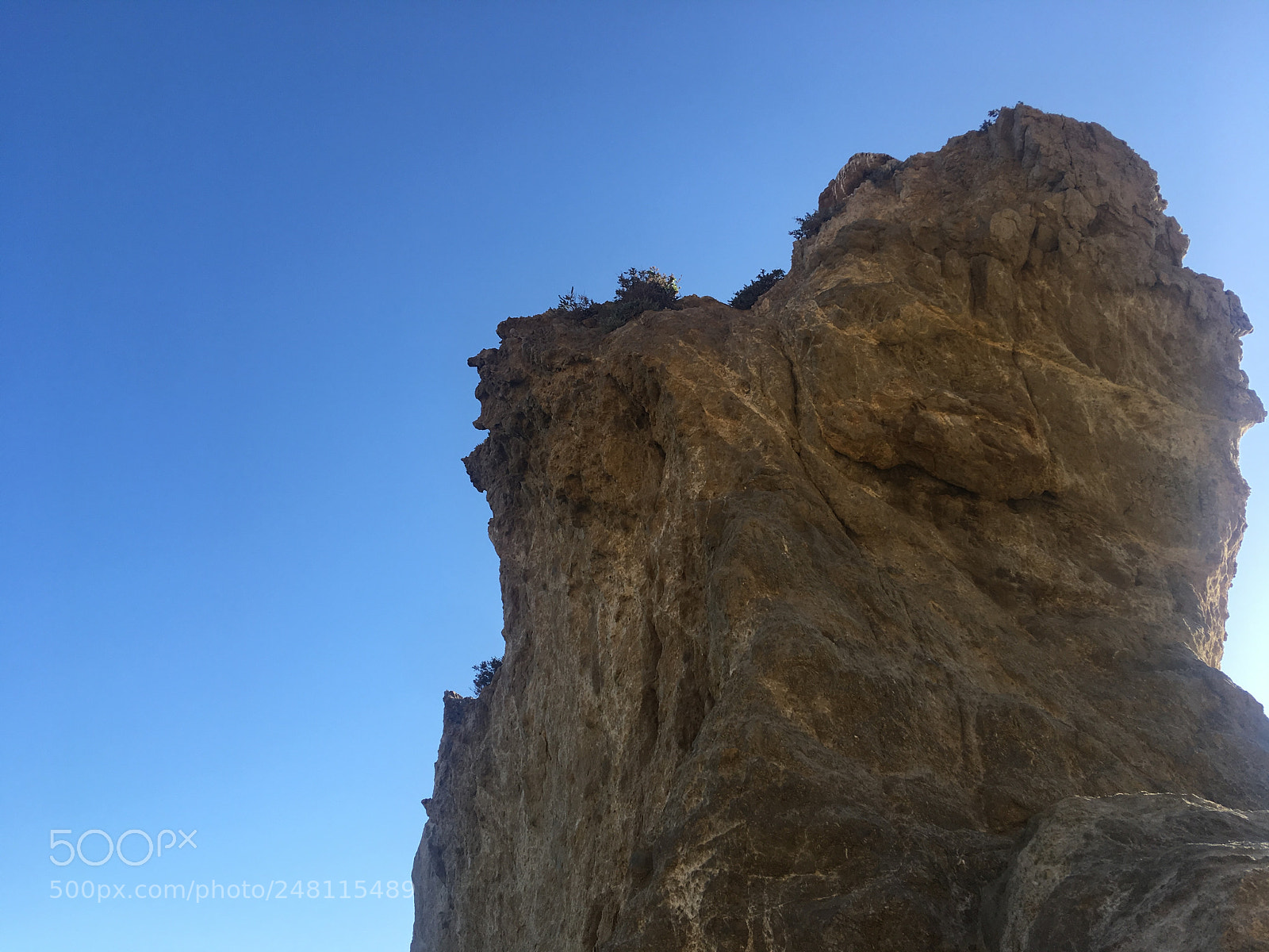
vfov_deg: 48.2
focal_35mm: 29
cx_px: 634
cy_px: 476
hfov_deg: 61.7
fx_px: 1063
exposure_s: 1/754
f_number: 2.2
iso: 25
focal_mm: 4.15
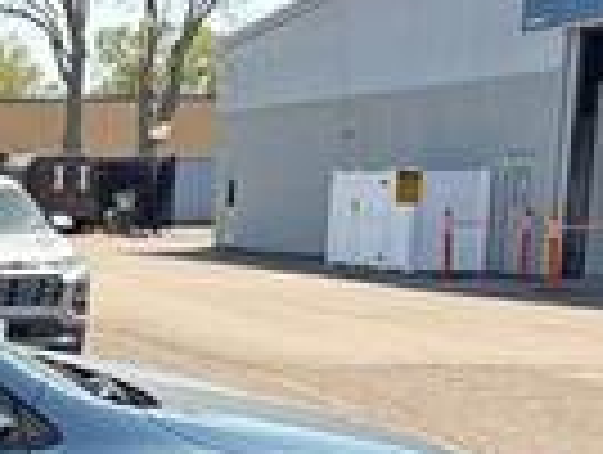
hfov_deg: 17.8
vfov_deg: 16.2
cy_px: 418
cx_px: -454
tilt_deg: -6.8
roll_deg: +1.2
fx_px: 1571
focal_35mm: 90
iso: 100
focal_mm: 6.76
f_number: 1.78
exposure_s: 1/405
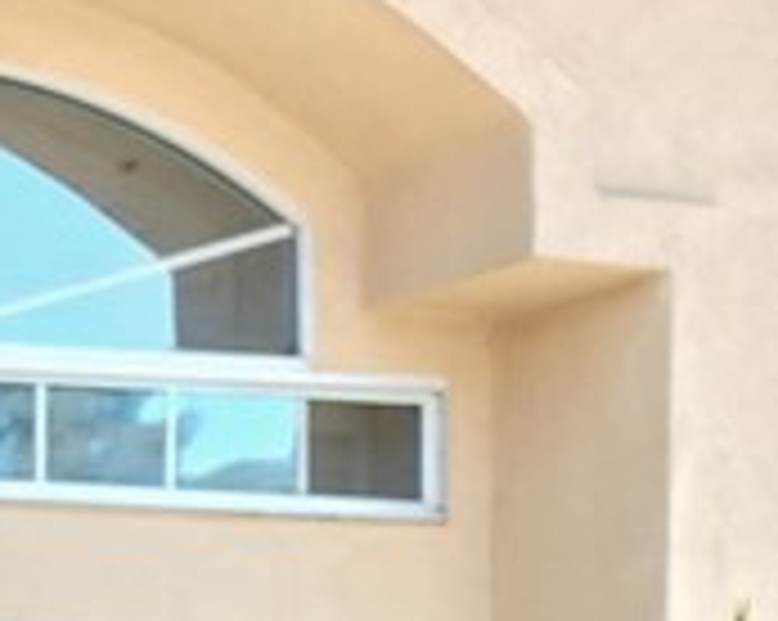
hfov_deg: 10.8
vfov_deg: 10.9
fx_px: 3059
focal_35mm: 133
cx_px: -1421
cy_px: 1066
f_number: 1.8
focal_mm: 6.4
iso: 25
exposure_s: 1/182
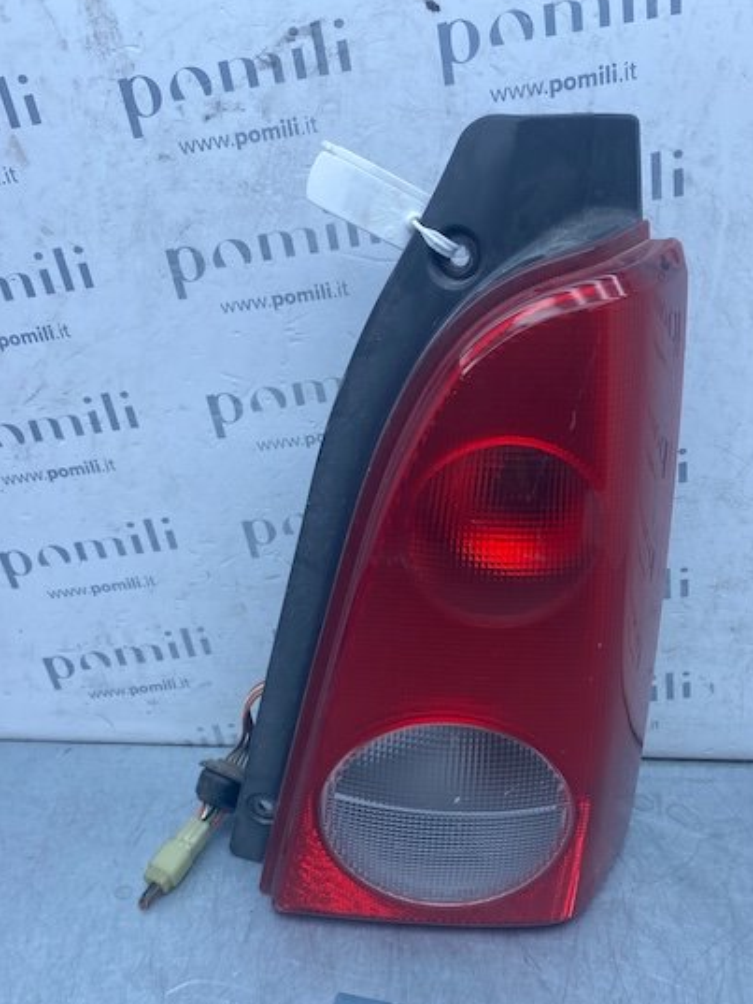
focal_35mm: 31
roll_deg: -1.5
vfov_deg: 58.1
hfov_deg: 45.4
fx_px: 899
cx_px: 415
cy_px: 568
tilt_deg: -29.2
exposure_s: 1/651
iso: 32
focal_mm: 4.25
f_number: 1.8
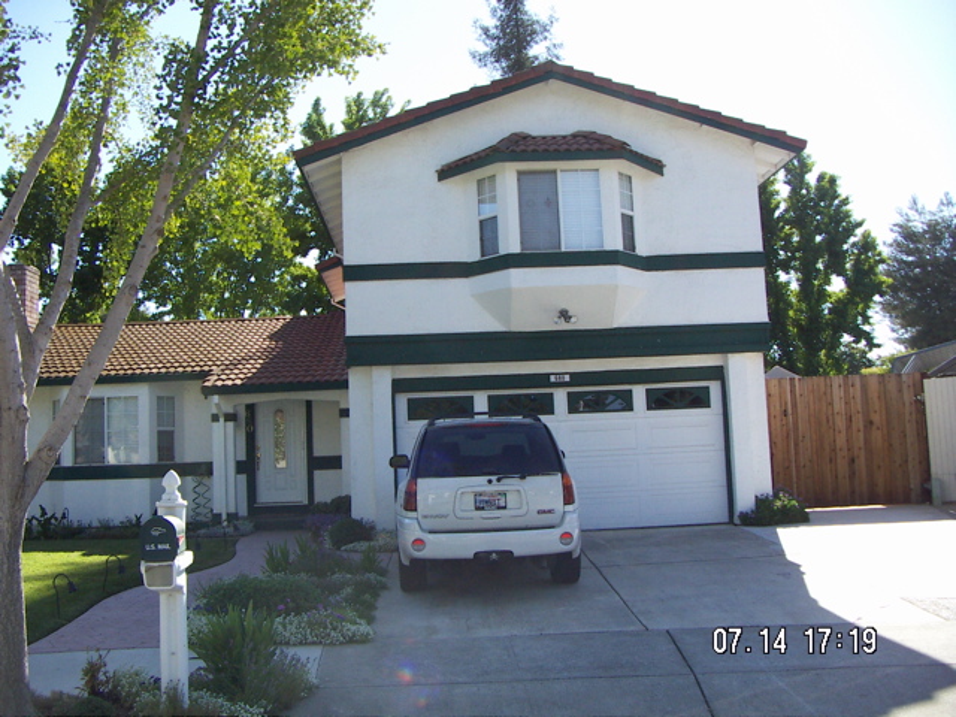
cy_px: 358
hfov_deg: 51.4
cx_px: 478
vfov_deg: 39.7
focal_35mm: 36
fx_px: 994
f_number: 6.7
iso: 80
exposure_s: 1/160
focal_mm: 4.7
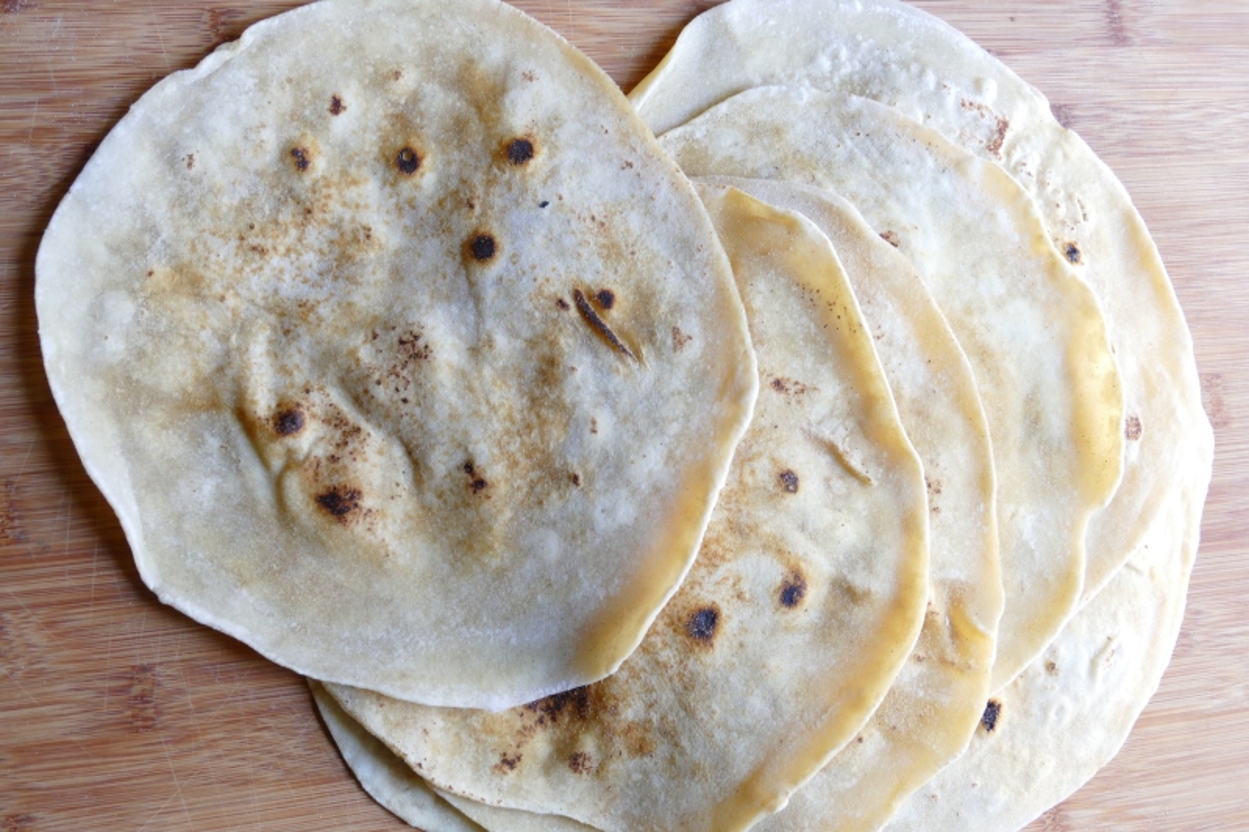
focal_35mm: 45
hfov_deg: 43.6
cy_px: 416
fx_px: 1561
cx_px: 624
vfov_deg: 29.9
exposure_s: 1/80
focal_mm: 16.24
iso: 640
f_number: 3.2
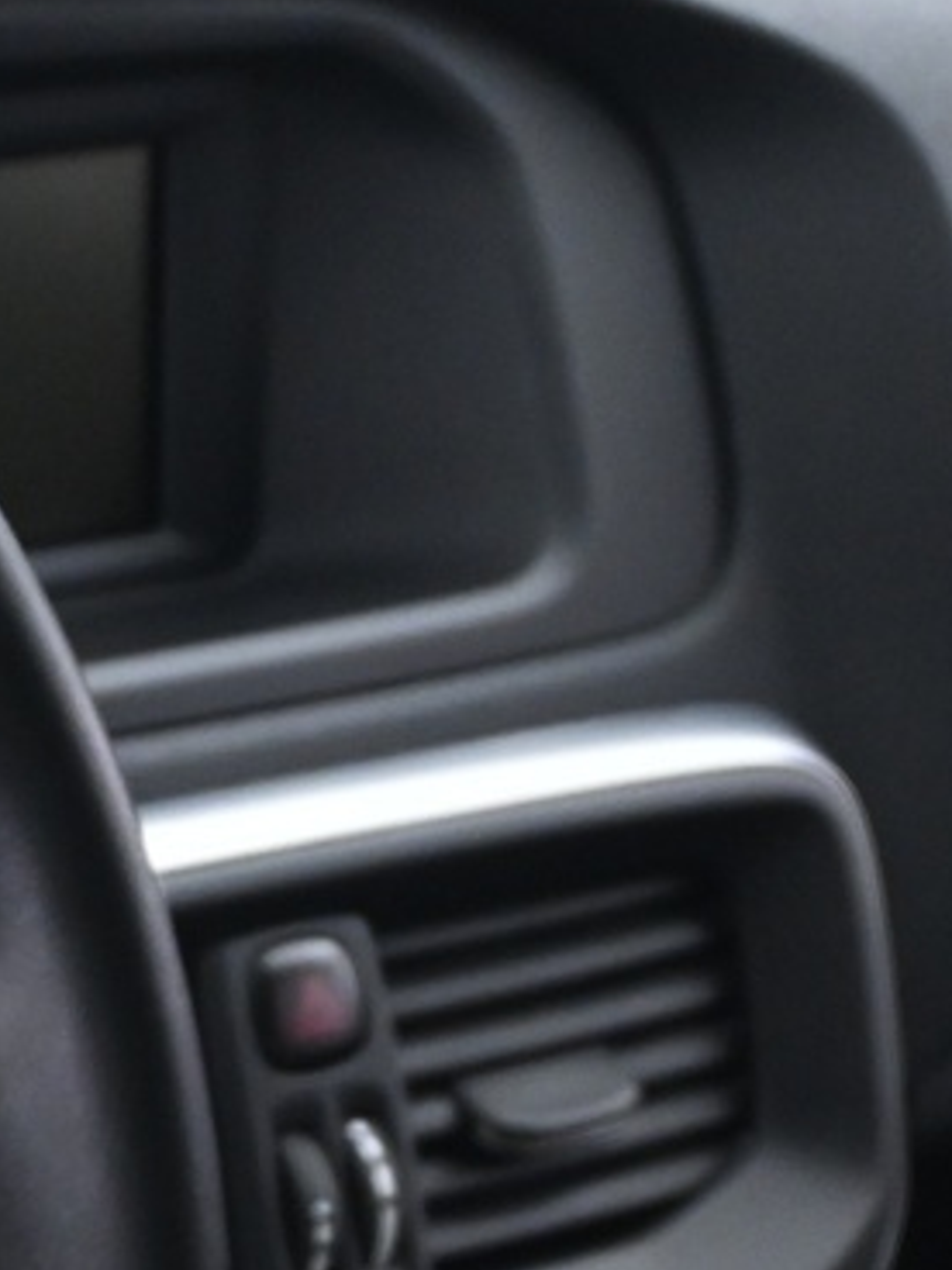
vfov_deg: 11.5
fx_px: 6167
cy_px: 1546
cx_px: -866
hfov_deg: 8.4
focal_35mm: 168
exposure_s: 1/8
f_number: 4.5
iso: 1600
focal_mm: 26.5
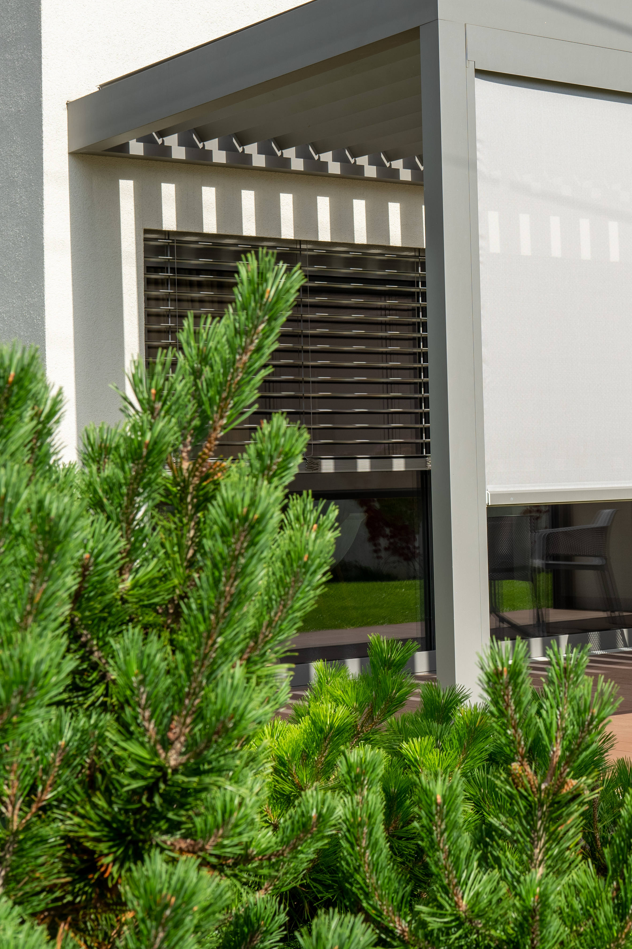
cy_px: 392
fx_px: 1870
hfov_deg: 18.7
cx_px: 633
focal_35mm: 71
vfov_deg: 28.4
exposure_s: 1/800
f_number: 9
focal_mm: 35
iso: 100
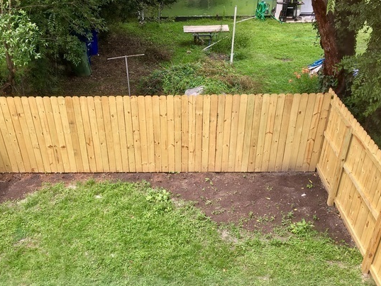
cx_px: 171
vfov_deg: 39.5
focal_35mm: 36
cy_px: 175
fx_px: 396
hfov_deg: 51.3
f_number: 2.2
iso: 25
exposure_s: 1/154
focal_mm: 4.15
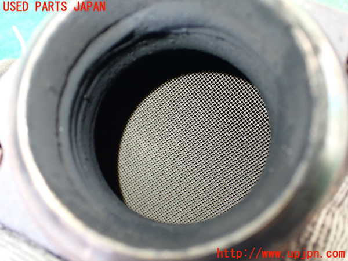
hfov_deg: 60.0
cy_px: 130
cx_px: 174
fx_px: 302
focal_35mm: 30
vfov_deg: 46.8
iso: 800
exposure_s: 1/40
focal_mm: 5.4
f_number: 2.3
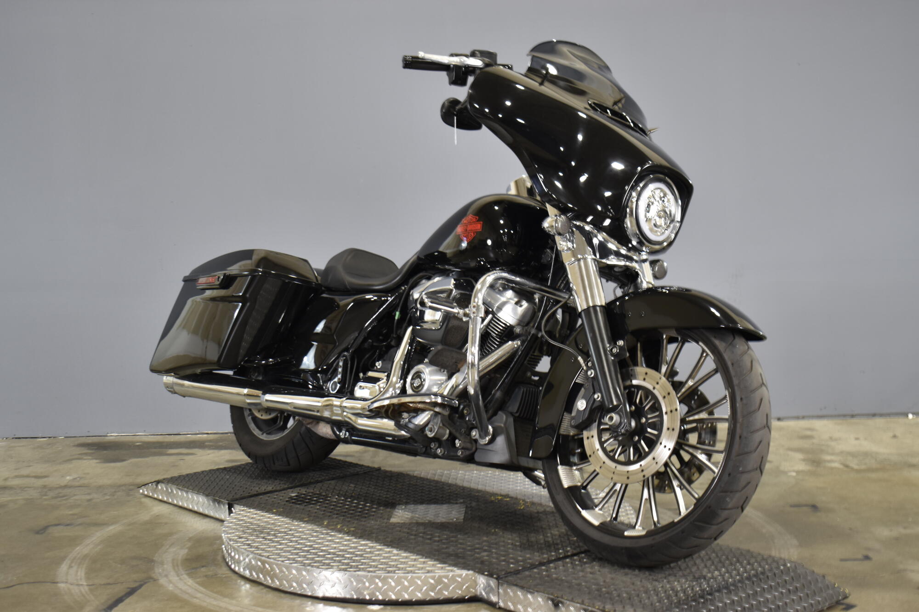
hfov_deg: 38.9
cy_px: 306
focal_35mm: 51
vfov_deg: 26.5
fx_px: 1302
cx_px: 460
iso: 400
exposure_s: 1/13
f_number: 4.5
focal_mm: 34
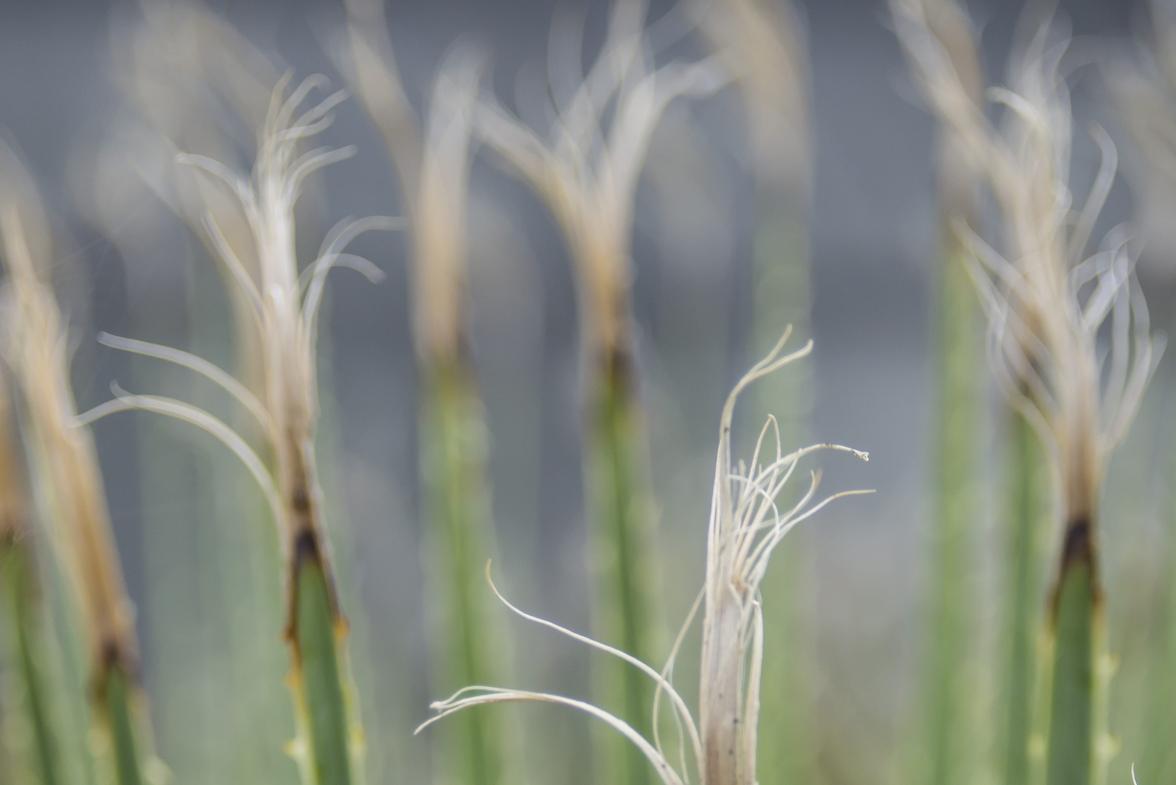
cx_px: 658
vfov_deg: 10.0
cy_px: 604
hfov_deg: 15.0
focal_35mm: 137
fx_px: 4477
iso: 320
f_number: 5.6
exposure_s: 1/1000
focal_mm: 80
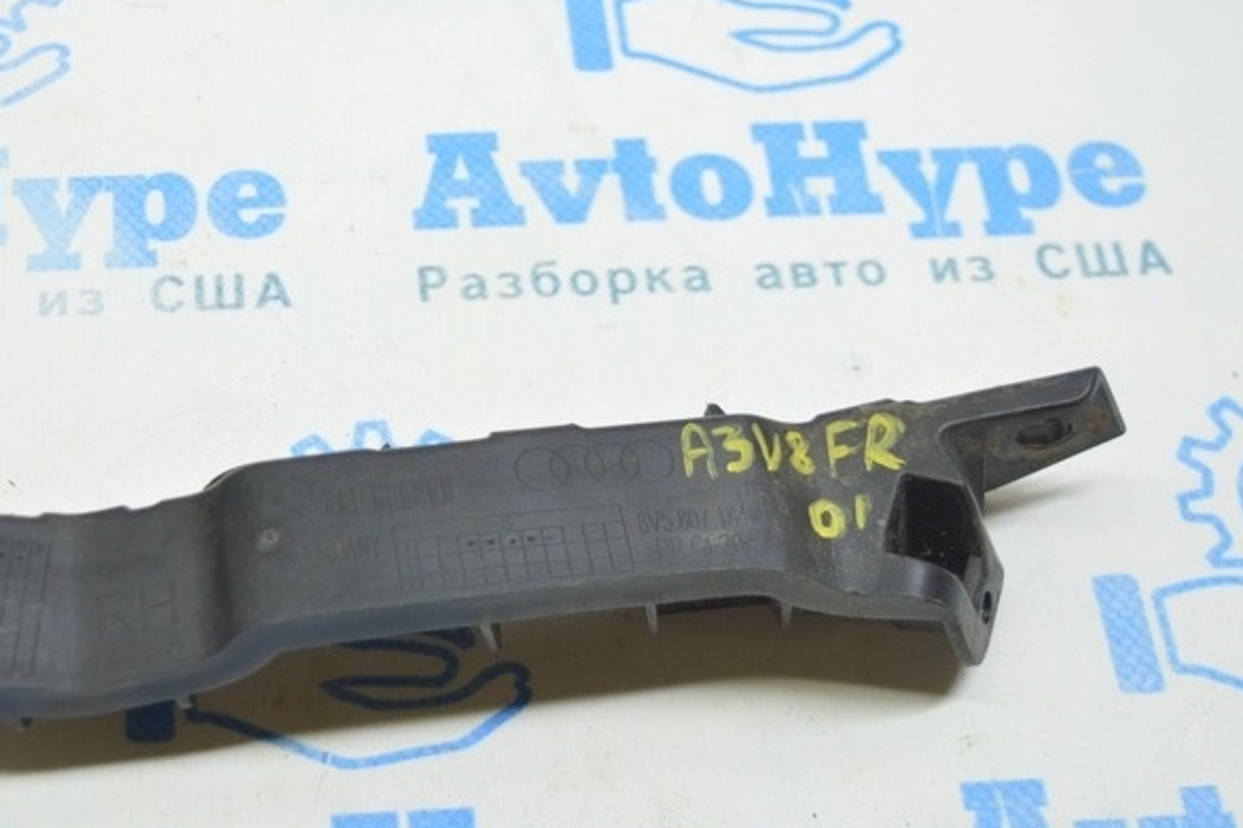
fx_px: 2347
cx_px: 332
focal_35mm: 68
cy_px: 346
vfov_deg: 20.0
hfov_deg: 29.3
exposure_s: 1/40
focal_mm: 26
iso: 400
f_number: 4
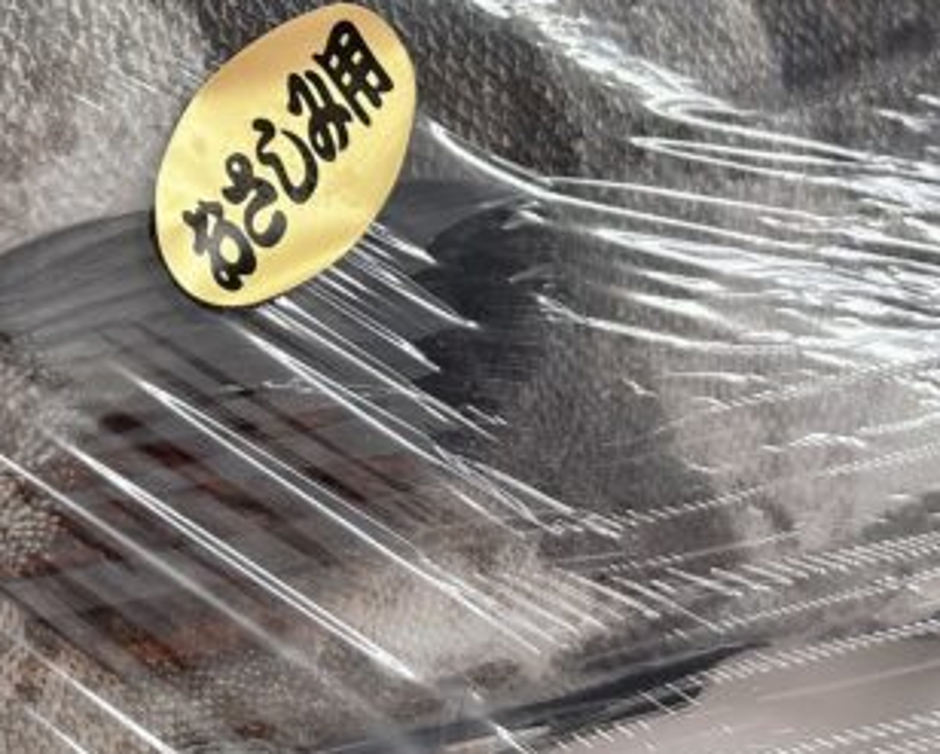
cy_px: -82
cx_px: 171
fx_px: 2200
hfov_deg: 23.7
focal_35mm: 79
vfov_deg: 18.7
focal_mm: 5.96
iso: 125
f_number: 1.6
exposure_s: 1/120
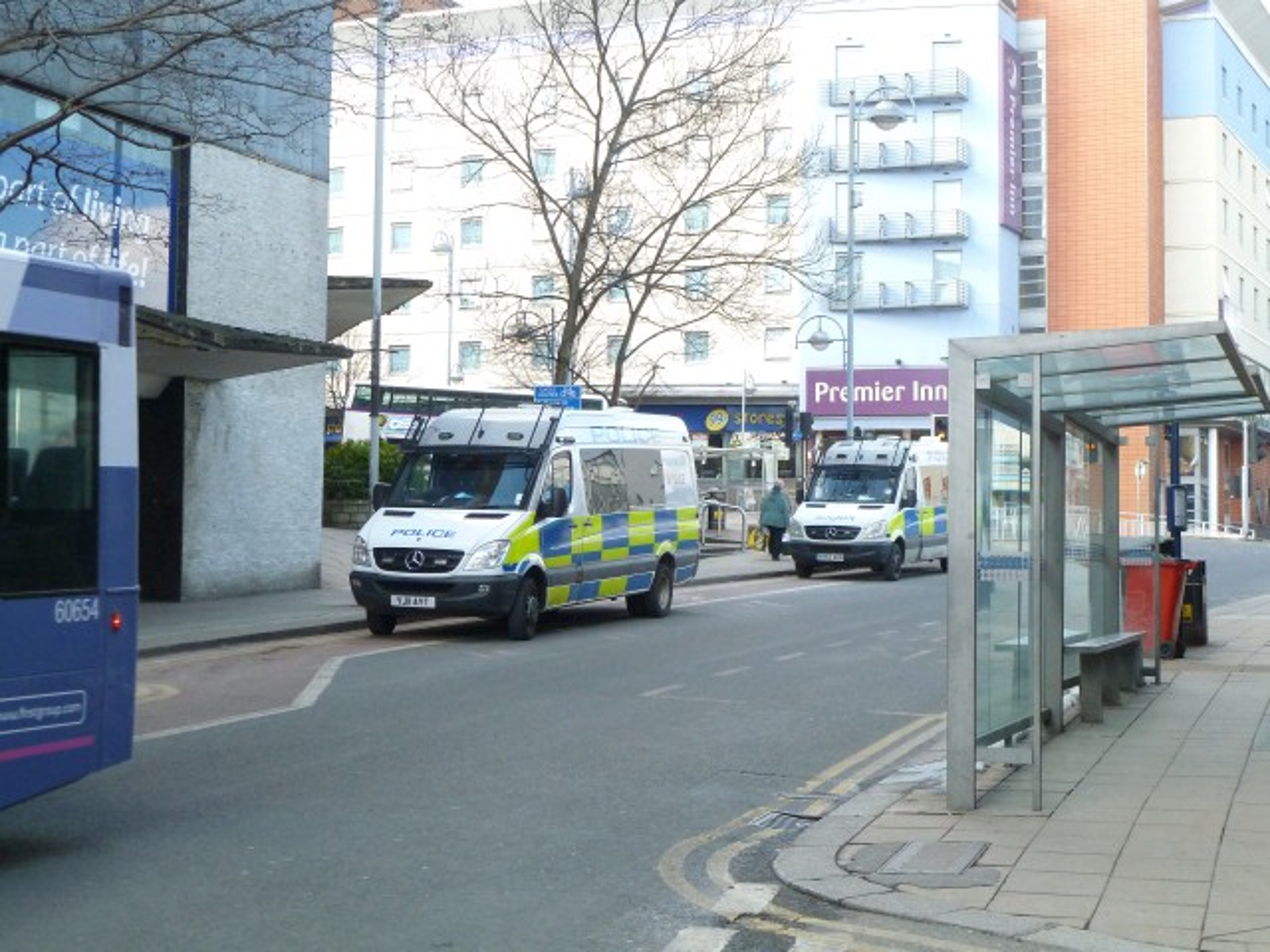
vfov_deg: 26.6
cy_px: 476
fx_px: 2018
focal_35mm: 55
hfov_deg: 34.9
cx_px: 635
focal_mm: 9.1
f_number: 3.9
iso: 320
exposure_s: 1/200
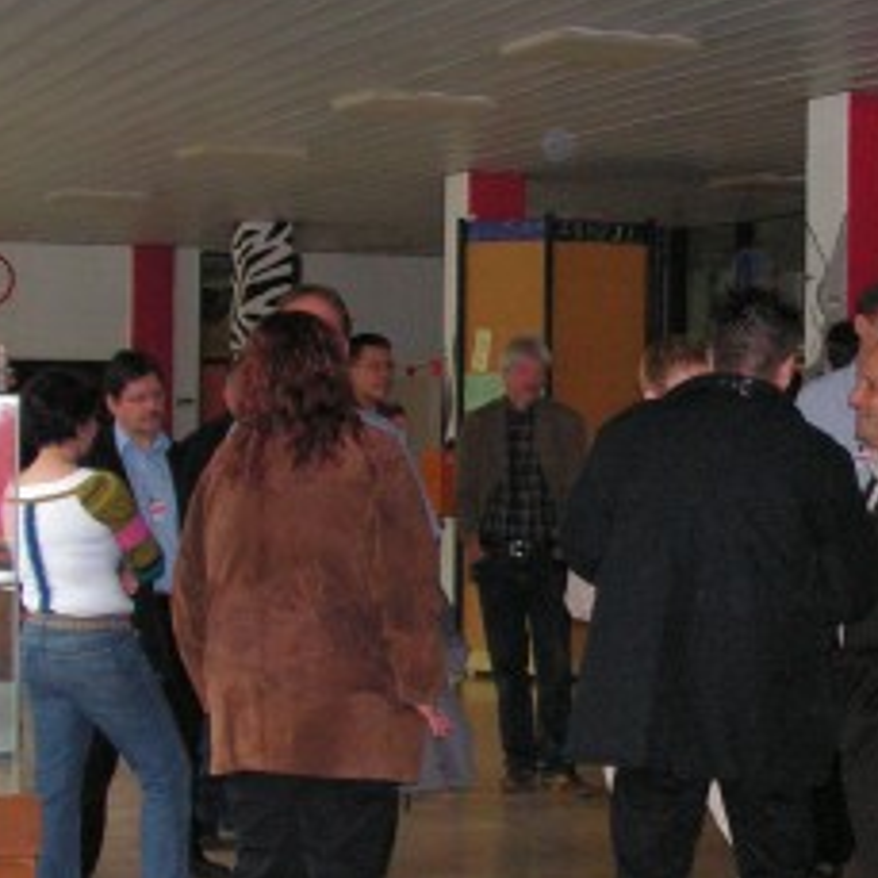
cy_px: 498
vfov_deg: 19.5
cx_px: 725
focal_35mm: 89
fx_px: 2554
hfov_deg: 19.3
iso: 200
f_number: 3.2
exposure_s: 1/40
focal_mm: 6
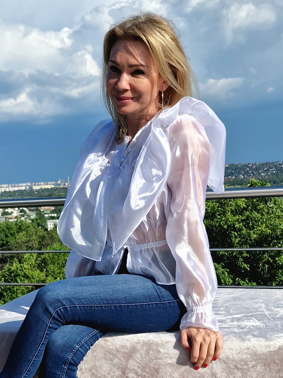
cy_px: 189
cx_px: 142
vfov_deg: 73.9
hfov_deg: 58.9
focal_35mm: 23
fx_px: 251
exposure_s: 1/2500
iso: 50
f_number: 1.8
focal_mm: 6.4
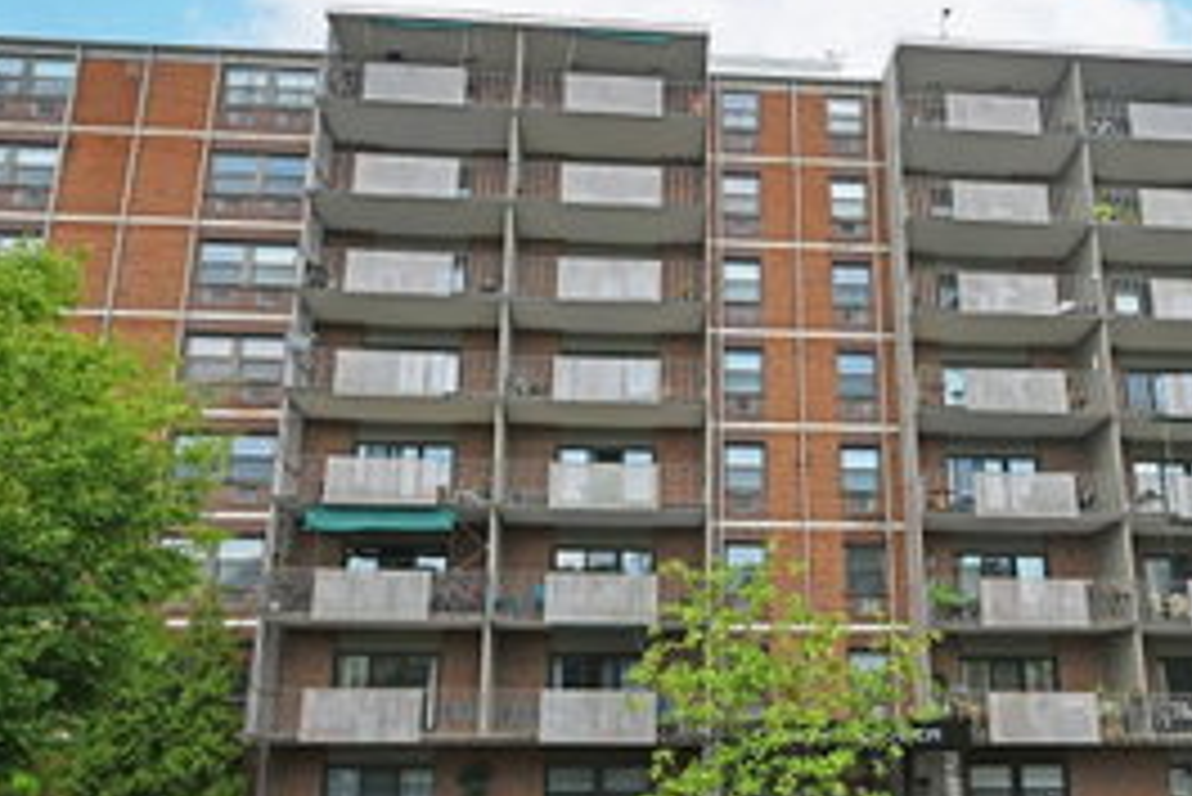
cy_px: 524
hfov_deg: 67.0
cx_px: 688
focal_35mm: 27
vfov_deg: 47.3
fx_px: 894
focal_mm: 14
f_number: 5.6
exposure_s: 1/250
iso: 110
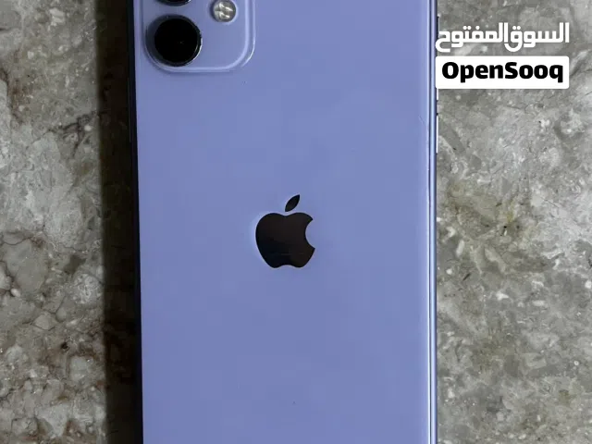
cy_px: 222
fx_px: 445
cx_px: 296
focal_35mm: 26
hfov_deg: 67.3
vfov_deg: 53.1
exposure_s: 1/50
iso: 250
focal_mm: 5.7
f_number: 1.5
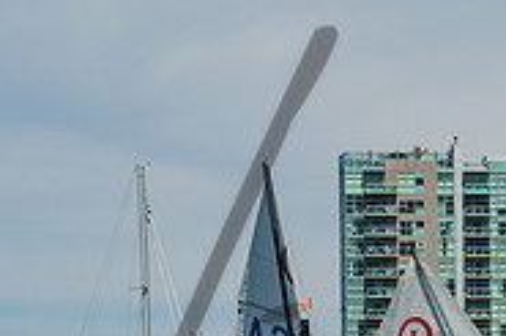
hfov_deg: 6.9
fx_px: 4157
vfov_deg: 4.6
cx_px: 621
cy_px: 495
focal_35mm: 296
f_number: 10
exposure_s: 1/500
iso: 250
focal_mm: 82
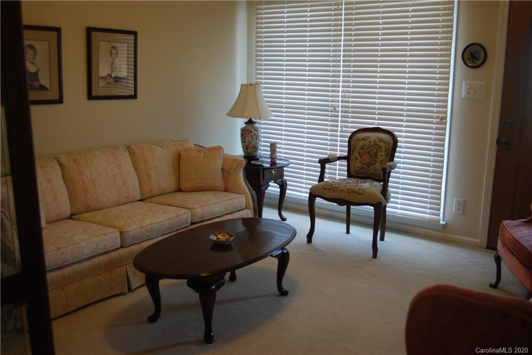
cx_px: 266
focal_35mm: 36
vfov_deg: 36.9
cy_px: 178
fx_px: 532
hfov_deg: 53.1
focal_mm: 24
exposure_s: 1/20
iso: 400
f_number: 4
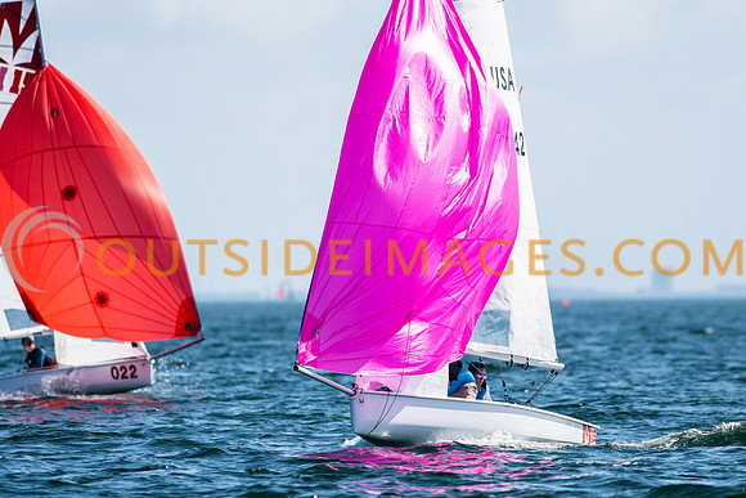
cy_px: 249
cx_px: 373
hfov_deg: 4.3
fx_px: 9889
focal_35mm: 477
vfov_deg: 2.9
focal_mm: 300
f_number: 5
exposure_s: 1/2500
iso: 200
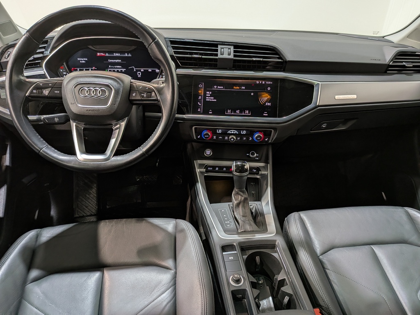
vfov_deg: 56.8
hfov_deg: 71.6
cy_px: 158
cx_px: 210
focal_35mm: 24
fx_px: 291
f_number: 1.7
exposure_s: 1/24
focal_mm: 4.53
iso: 47
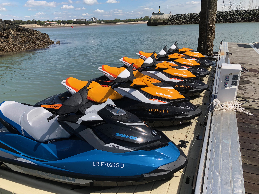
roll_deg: +0.6
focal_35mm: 29
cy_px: 97
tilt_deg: -18.9
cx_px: 130
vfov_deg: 48.2
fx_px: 217
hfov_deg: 61.7
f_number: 1.8
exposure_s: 1/2703
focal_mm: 3.99
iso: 20
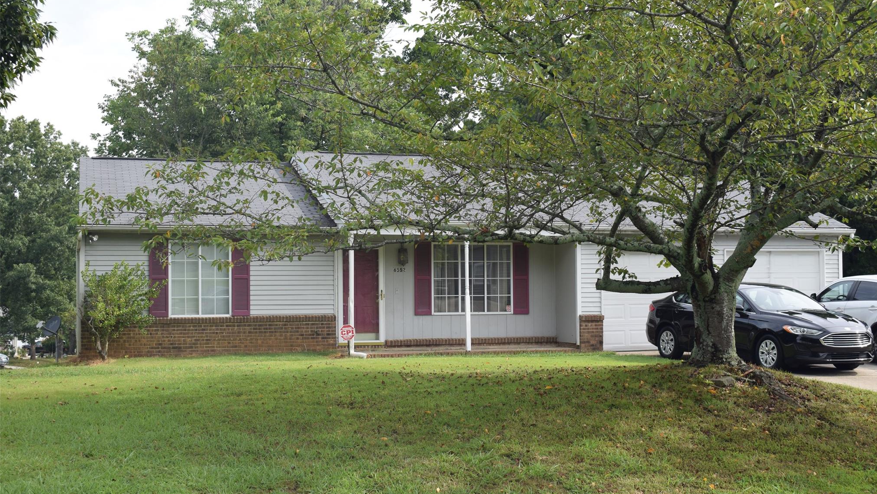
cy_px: 269
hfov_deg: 40.6
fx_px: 1186
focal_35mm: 51
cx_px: 444
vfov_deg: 23.5
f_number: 8
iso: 220
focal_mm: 32
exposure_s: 1/250
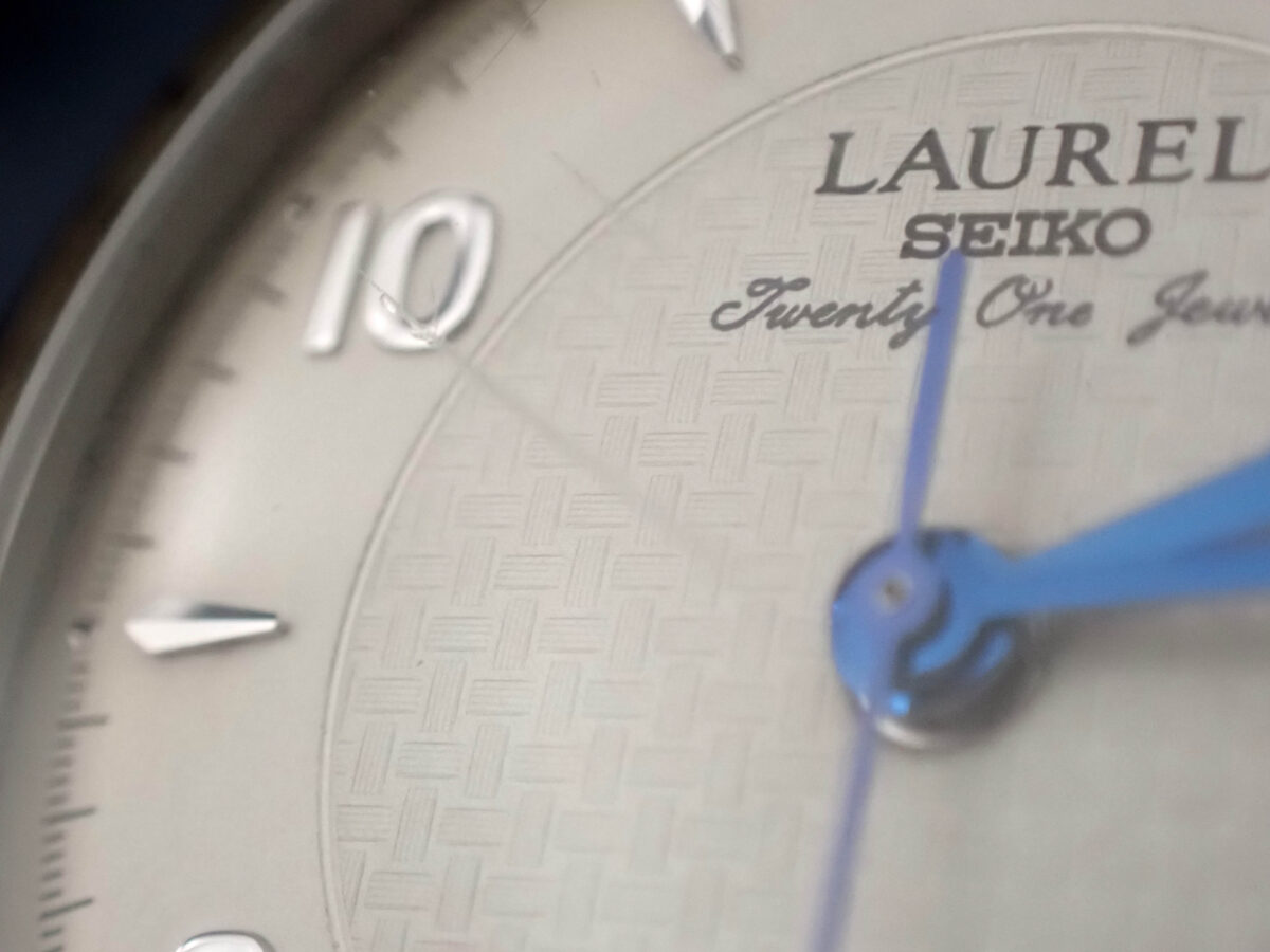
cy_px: 476
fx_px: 3669
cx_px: 635
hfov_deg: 19.6
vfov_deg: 14.8
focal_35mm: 100
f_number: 4.9
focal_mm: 18
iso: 1600
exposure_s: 1/40
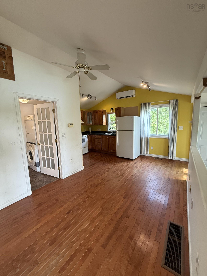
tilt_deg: -7.9
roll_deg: +0.9
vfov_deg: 102.1
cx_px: 104
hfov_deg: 85.7
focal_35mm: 14
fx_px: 112
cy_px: 138
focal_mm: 2.22
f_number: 2.2
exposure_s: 1/120
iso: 250
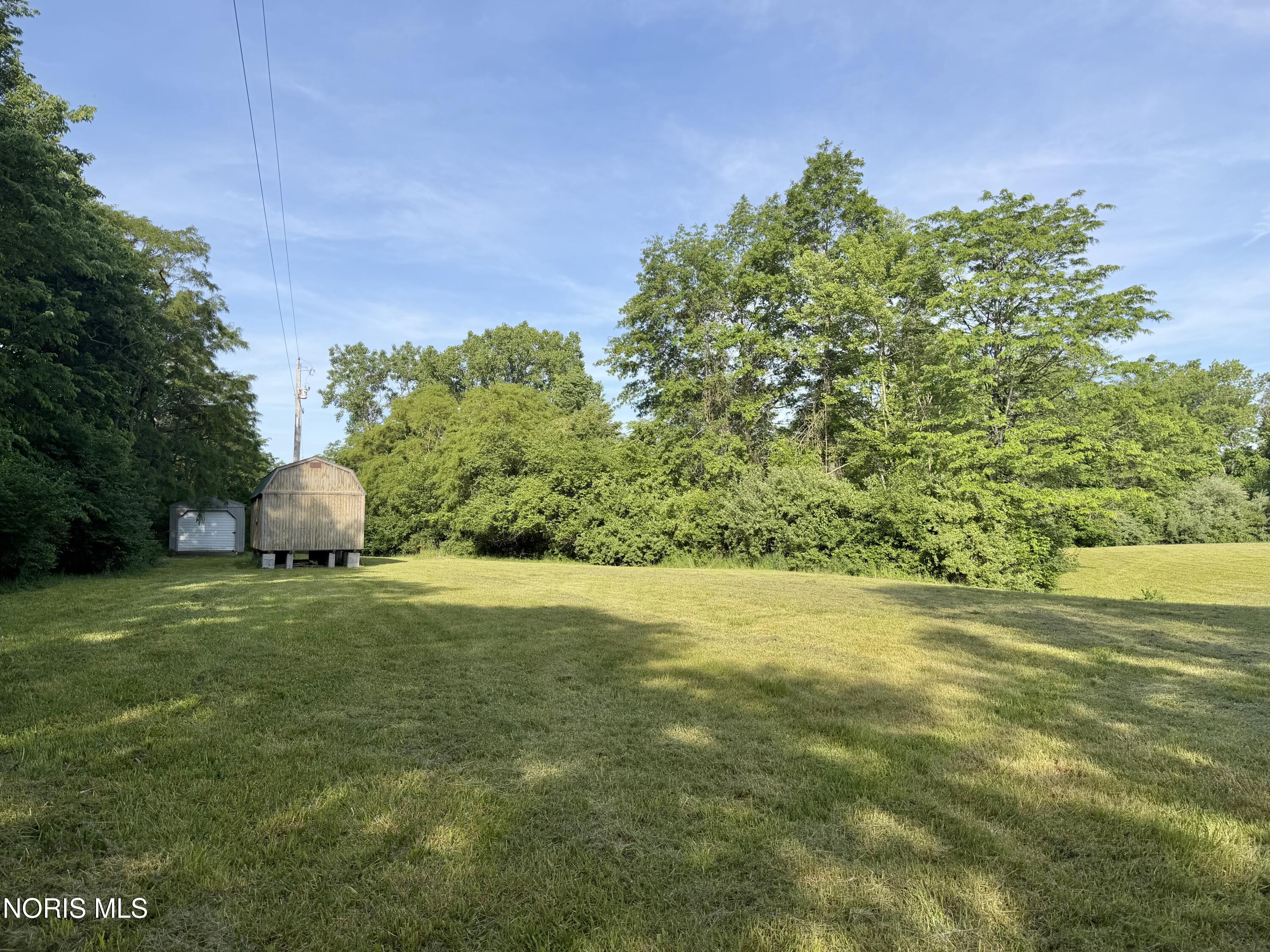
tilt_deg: +3.4
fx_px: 881
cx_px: 635
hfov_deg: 71.6
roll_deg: +0.6
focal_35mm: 24
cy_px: 476
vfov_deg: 56.8
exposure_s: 1/3145
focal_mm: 6.76
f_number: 1.78
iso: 80
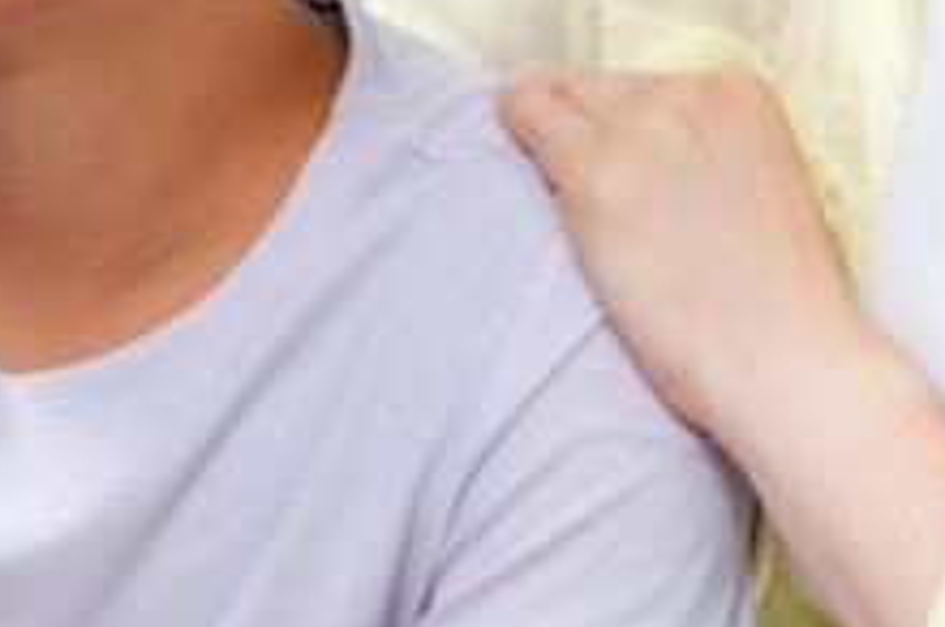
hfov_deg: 5.5
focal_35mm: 369
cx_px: -541
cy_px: 352
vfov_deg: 3.7
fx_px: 9672
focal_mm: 50
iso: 400
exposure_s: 1/160
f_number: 2
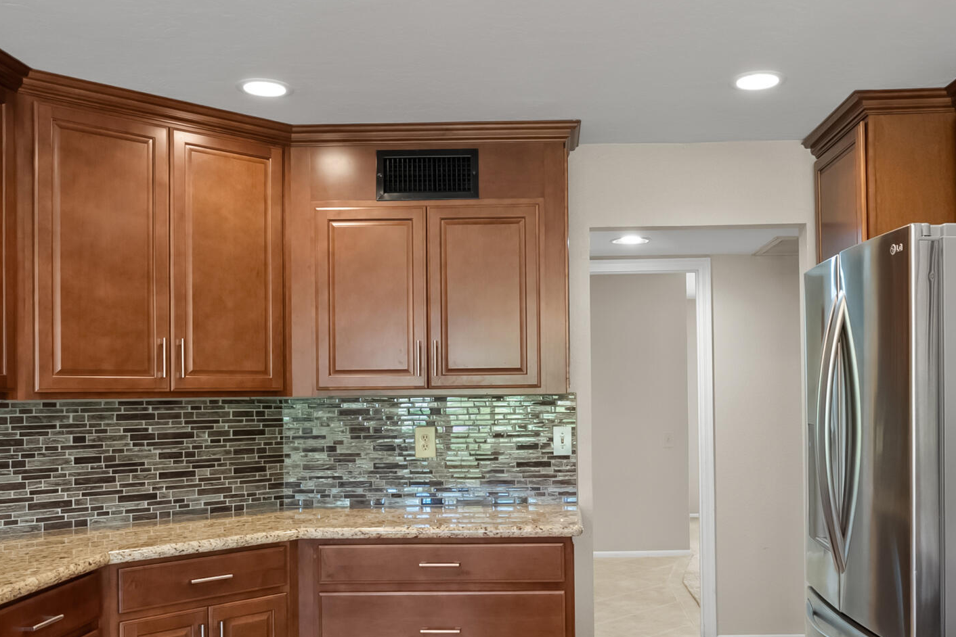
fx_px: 903
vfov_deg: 38.7
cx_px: 536
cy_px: 382
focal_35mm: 34
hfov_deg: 55.6
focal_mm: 16
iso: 1600
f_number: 5.6
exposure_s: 1/25
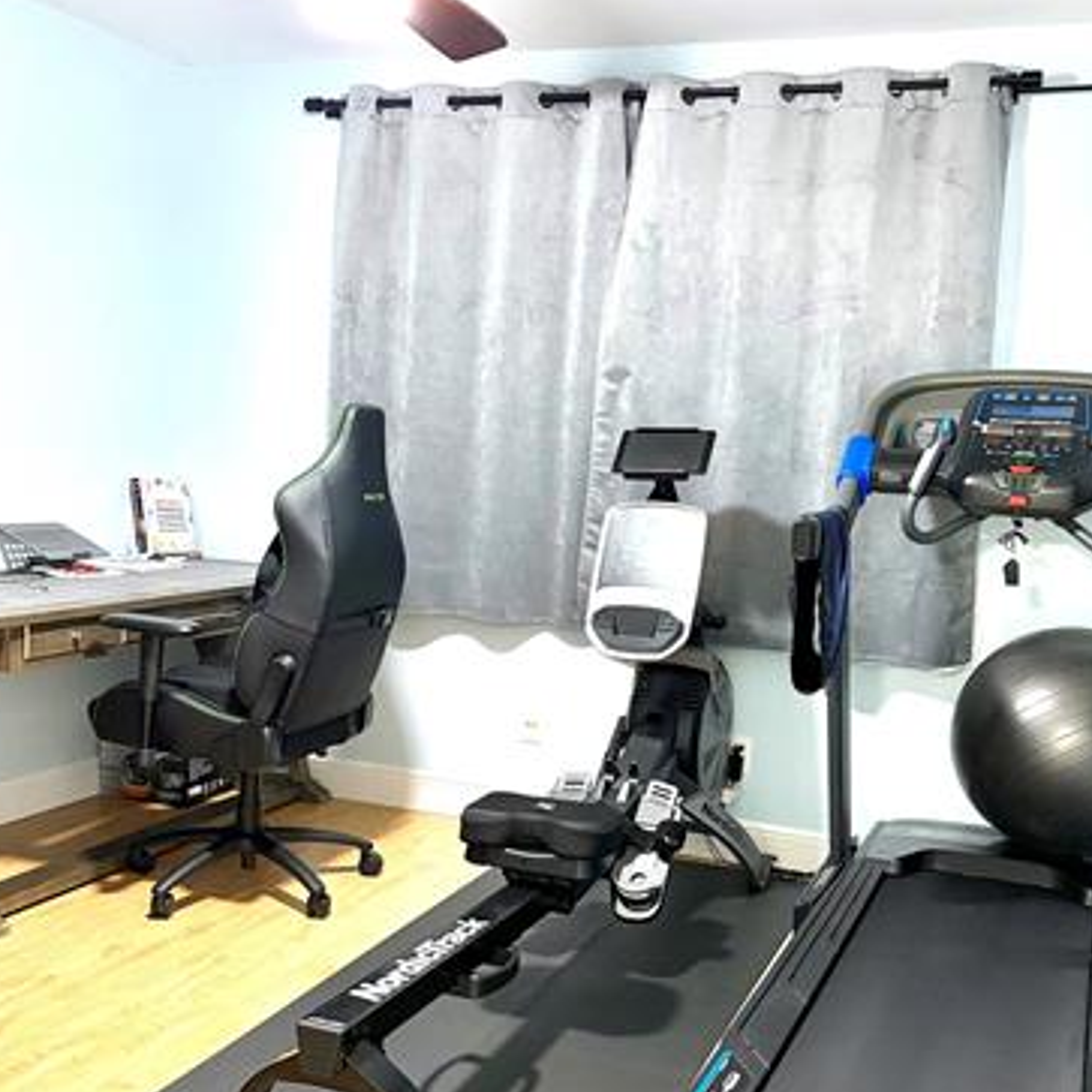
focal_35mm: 38
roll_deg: -4.0
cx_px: 629
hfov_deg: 43.7
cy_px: 581
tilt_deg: -5.2
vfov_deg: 43.8
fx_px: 1356
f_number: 1.6
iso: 500
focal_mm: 5.96
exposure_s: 1/40
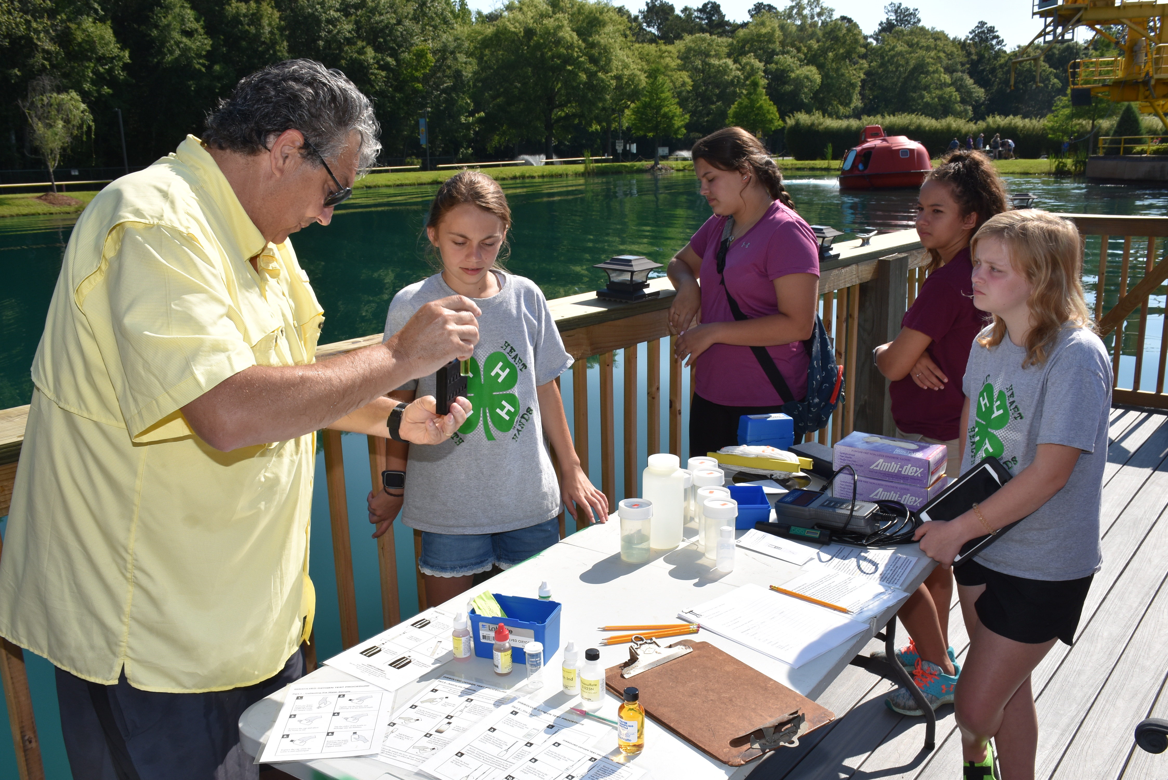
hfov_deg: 61.9
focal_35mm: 30
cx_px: 584
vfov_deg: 43.6
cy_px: 390
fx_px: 974
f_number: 14
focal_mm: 20
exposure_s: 1/250
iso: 200
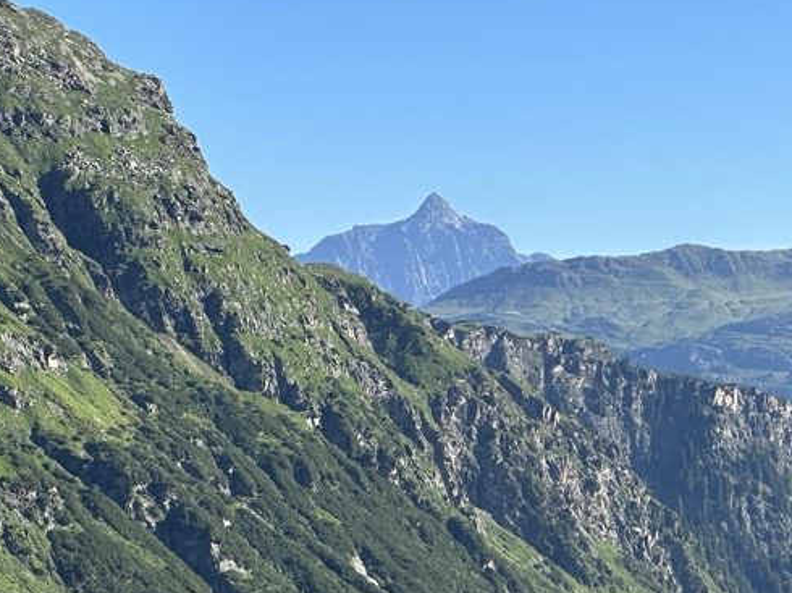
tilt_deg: -2.4
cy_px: 585
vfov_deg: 9.2
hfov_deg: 12.1
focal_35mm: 161
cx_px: 779
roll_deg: +0.9
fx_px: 3682
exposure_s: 1/473
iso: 32
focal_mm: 9
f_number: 2.8
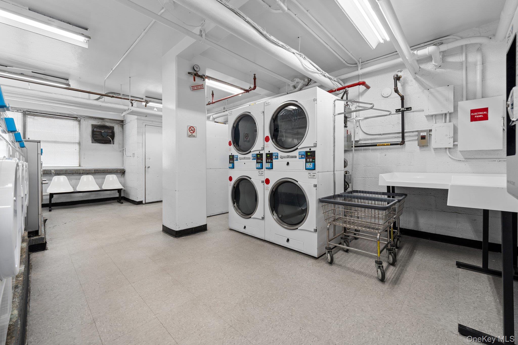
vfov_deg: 81.2
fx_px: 201
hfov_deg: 104.3
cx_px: 259
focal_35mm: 14
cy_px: 172
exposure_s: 1/2.5
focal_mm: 14
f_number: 8
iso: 200
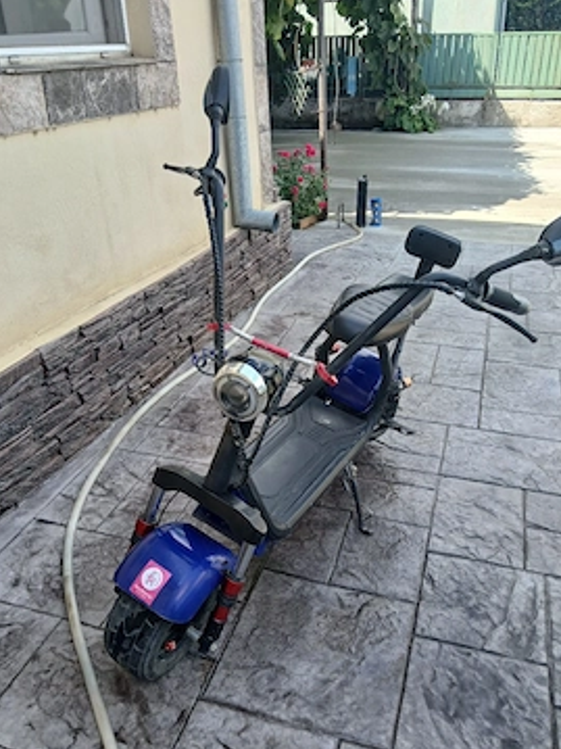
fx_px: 627
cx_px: 277
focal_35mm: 29
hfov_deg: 48.2
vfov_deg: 61.6
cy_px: 394
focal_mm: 3.98
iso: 20
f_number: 1.8
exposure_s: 1/192
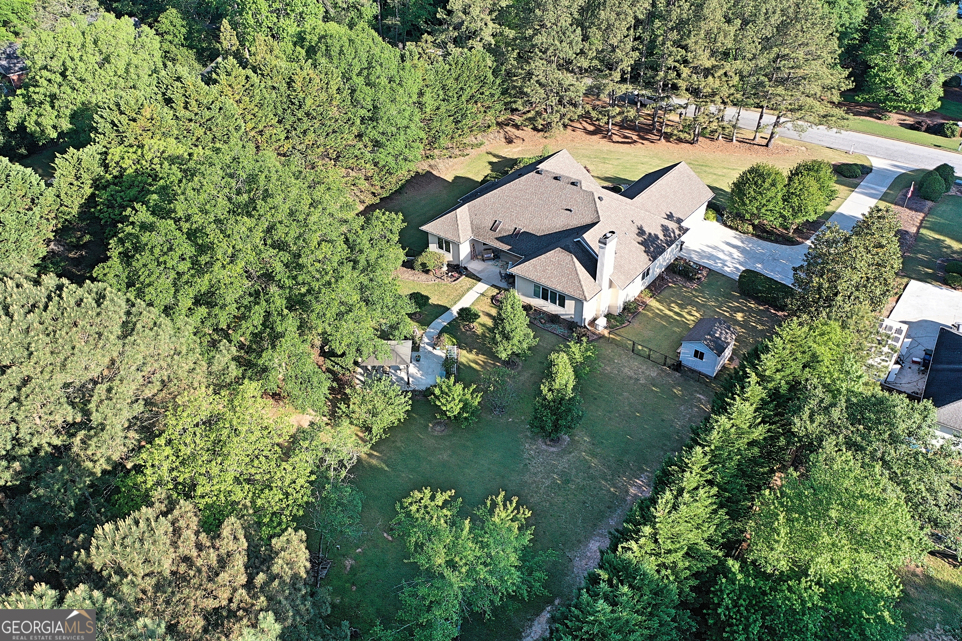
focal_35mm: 28
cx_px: 481
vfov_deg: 46.4
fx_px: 748
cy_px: 320
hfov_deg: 65.5
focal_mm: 10.26
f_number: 2.8
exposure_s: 1/60
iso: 100
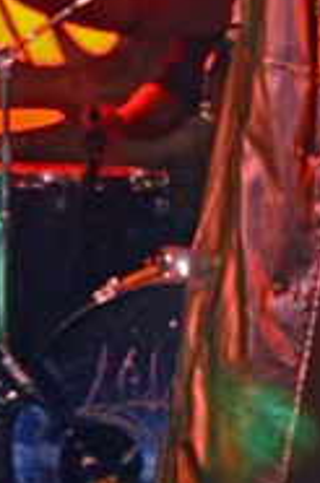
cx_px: 471
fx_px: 1797
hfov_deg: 9.9
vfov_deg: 15.2
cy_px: 83
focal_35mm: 134
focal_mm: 26
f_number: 2.8
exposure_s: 1/100
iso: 3600
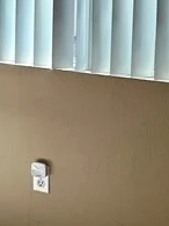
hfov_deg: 10.7
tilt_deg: -5.2
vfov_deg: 15.3
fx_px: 821
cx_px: -178
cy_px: -10
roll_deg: +1.1
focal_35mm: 126
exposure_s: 1/333
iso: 80
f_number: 1.78
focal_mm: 6.86
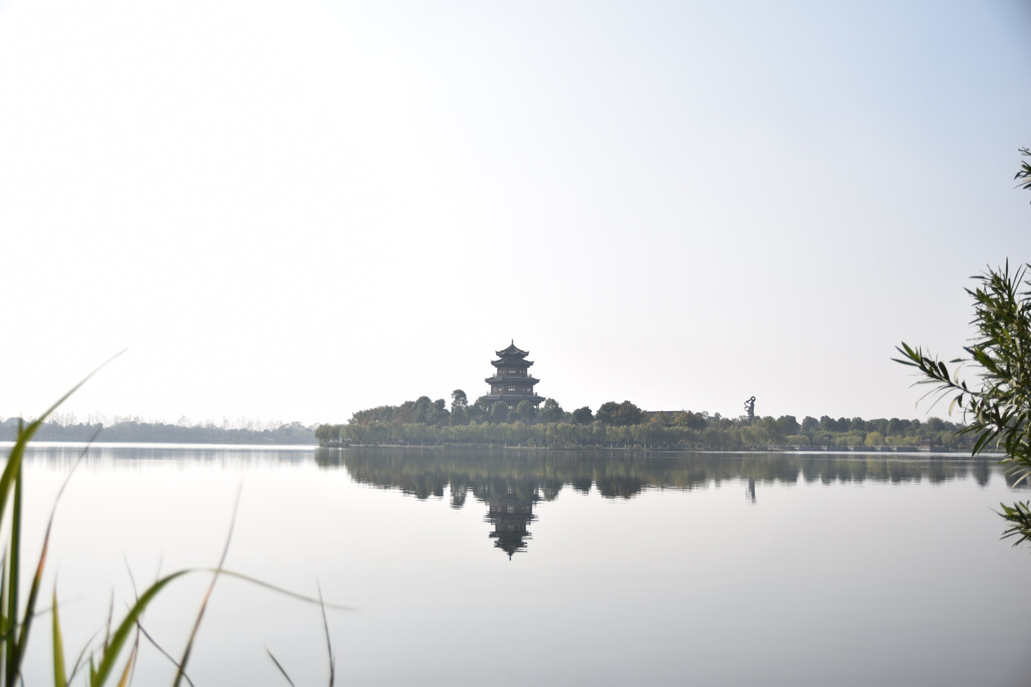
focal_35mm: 33
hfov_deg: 57.2
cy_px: 344
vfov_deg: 40.0
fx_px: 945
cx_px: 516
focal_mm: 22
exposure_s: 1/1600
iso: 100
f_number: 2.8
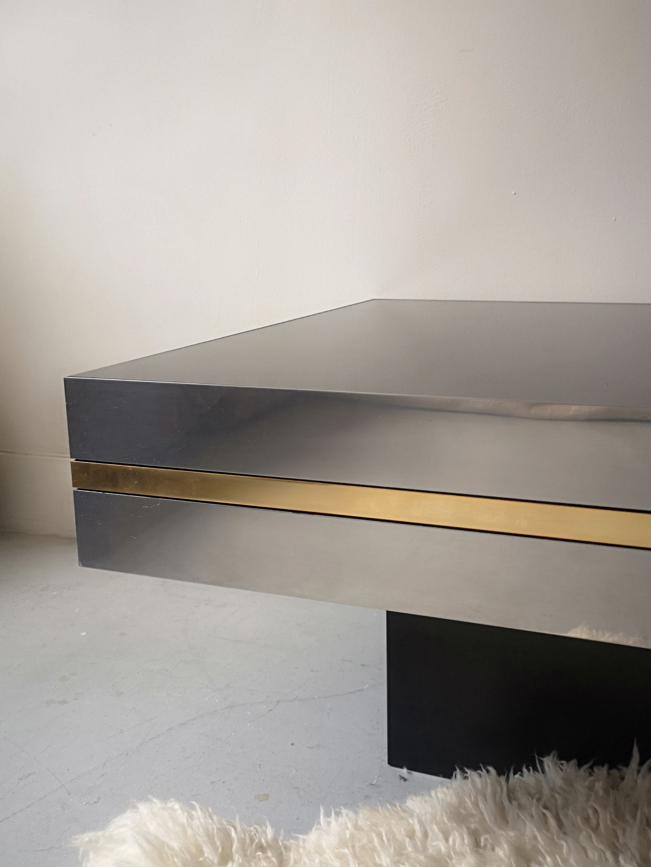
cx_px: 326
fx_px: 928
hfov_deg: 38.7
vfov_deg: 50.1
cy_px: 434
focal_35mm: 37
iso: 160
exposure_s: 1/33.3
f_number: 1.8
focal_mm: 3.95
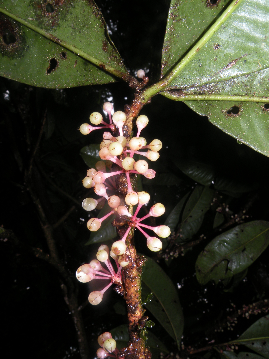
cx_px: 134
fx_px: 280
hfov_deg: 51.4
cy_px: 180
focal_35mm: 27
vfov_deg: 65.3
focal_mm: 4.7
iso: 64
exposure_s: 1/60
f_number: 8
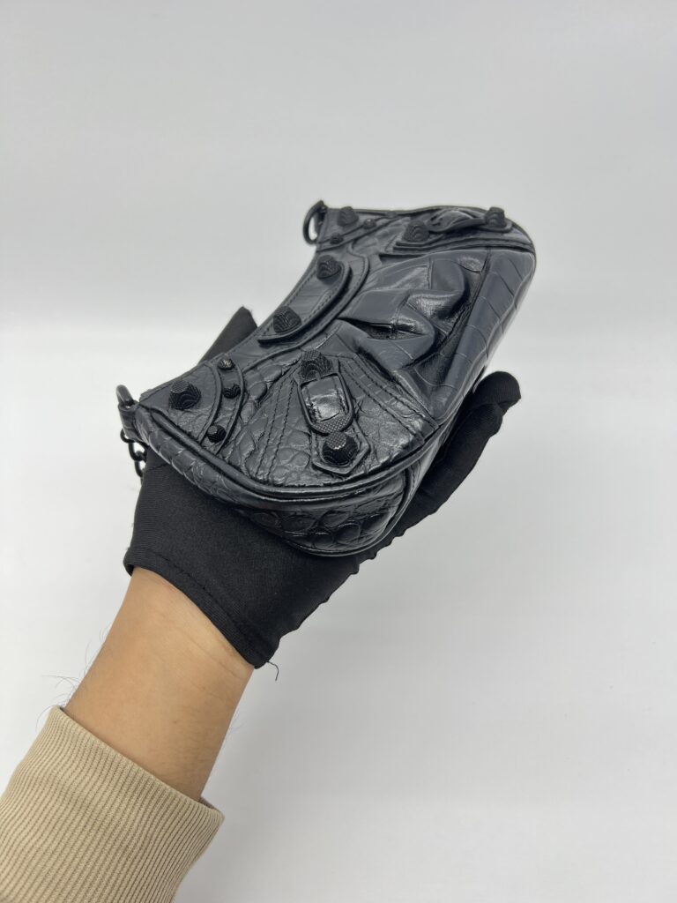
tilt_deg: -47.1
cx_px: 338
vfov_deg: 67.3
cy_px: 452
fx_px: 678
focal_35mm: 26
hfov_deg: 53.1
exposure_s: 1/100
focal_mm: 5.7
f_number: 1.5
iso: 40
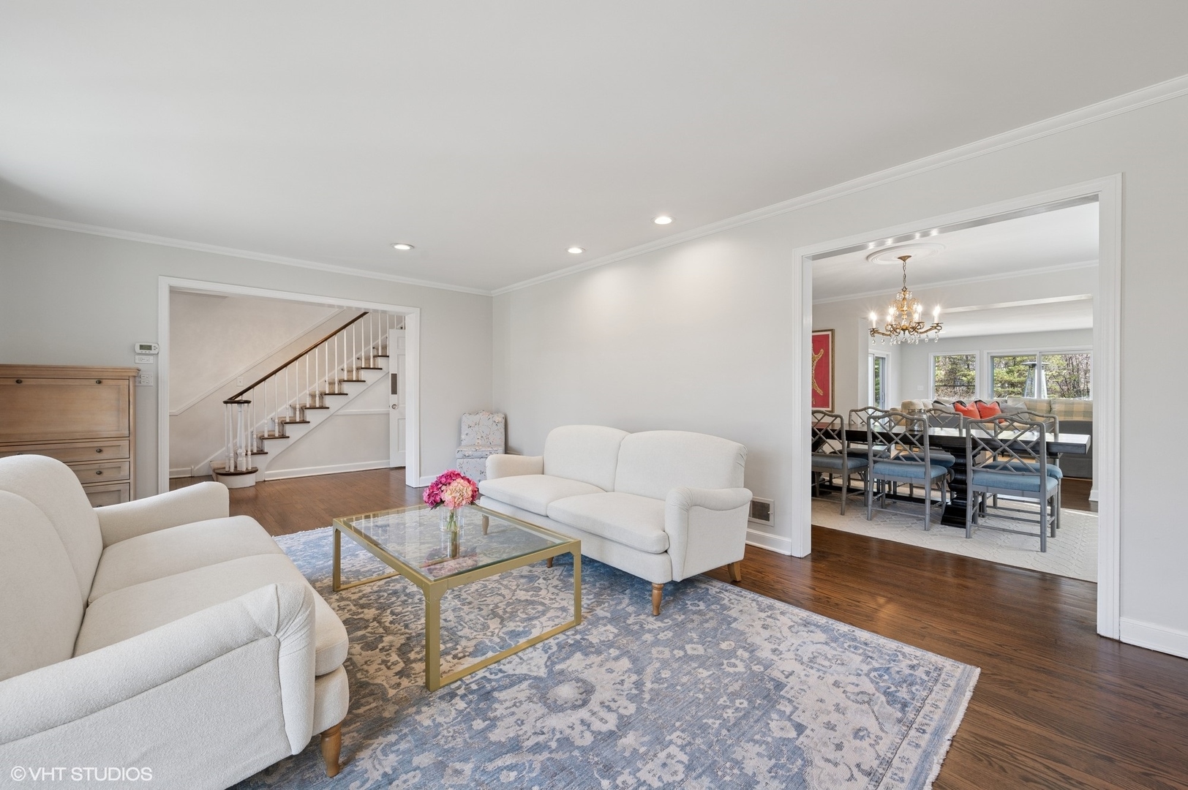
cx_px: 594
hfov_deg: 104.3
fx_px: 462
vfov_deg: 81.1
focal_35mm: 14
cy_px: 395
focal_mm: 14
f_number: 9.5
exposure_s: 1/10
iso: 200
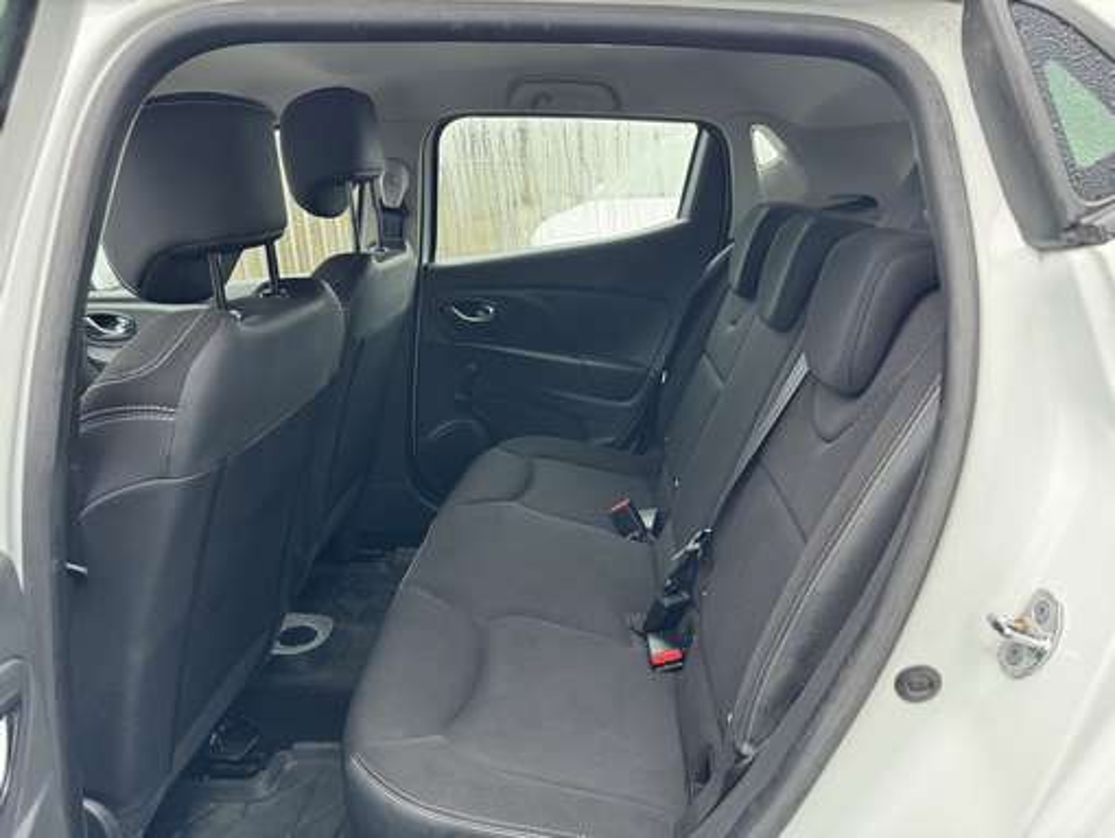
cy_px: 419
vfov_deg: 56.9
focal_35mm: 24
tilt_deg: -18.6
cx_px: 558
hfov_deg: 71.6
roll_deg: +3.8
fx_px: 773
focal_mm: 6.86
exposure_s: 1/90
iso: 200
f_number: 1.78
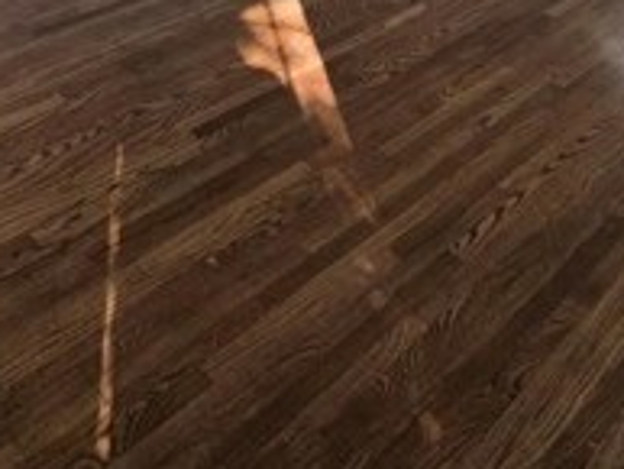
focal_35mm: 43
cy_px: -275
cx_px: 74
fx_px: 776
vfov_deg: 24.3
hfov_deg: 40.8
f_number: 2.2
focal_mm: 2.2
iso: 50
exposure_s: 1/60
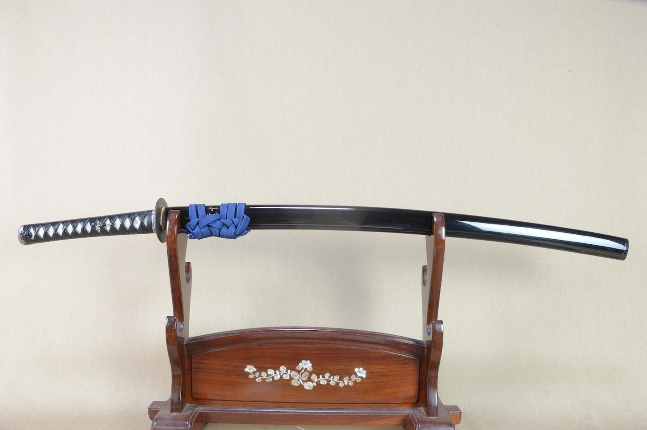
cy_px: 215
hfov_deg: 62.0
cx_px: 324
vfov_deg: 43.5
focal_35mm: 30
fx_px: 539
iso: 400
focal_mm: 20
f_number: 11
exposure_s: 1/1.6
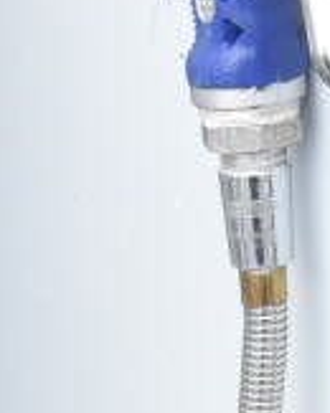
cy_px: -317
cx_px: 726
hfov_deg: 5.4
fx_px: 3384
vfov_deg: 6.8
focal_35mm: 277
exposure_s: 1/400
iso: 1600
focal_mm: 35
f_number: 10
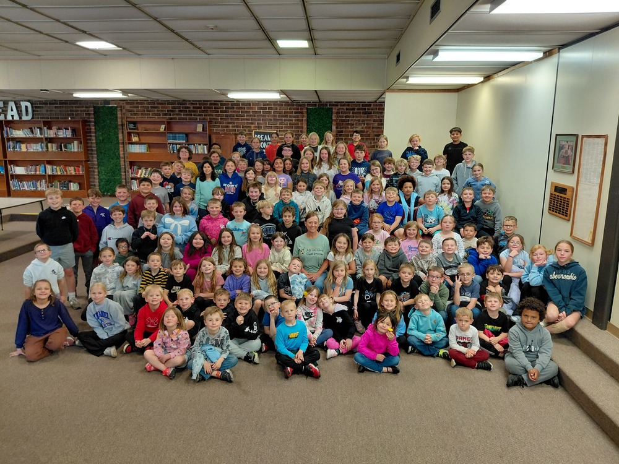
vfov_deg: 54.9
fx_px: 447
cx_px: 310
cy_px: 232
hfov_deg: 69.4
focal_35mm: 25
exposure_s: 1/60
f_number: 1.8
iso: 250
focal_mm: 4.69
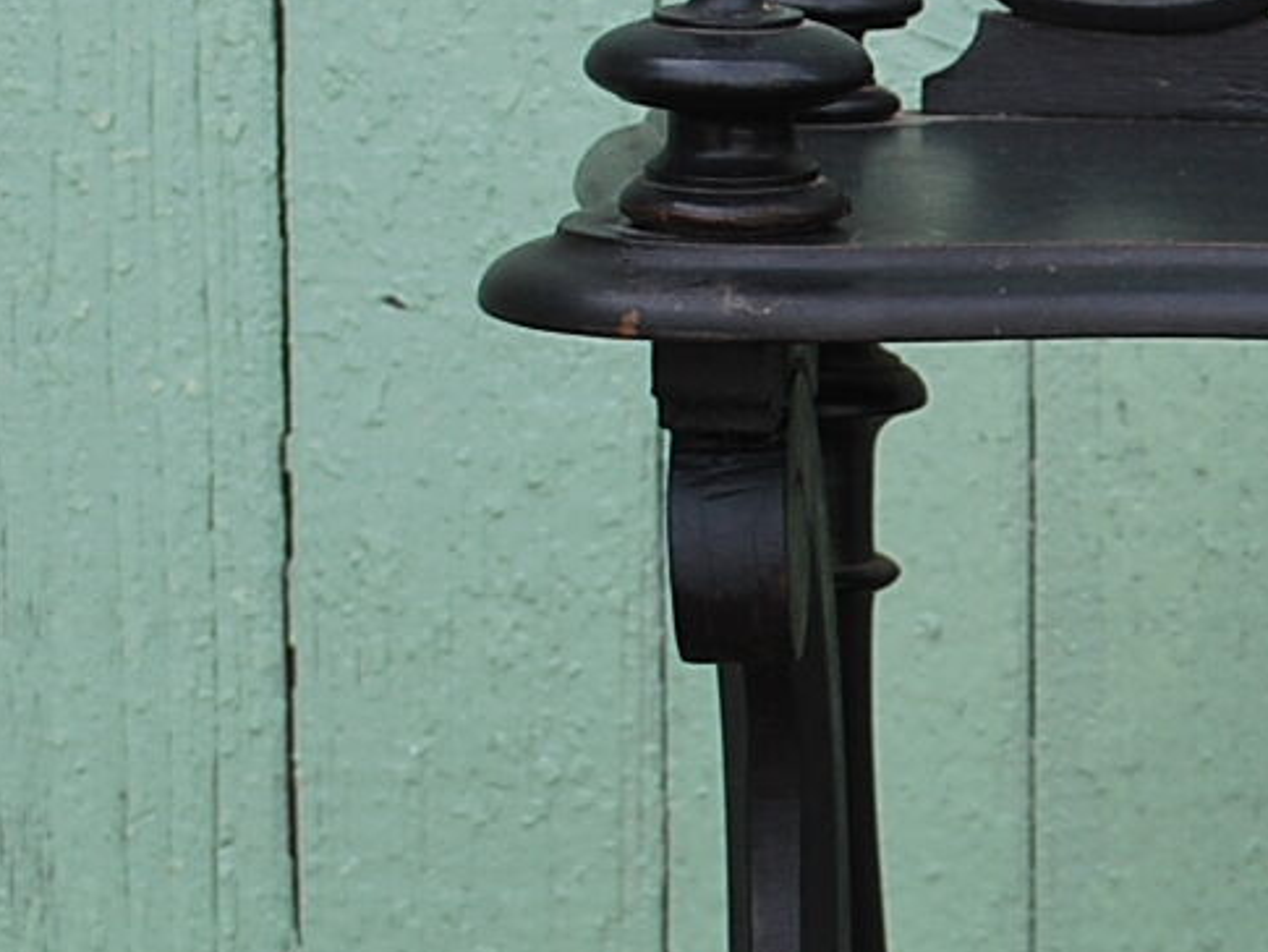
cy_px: 698
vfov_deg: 8.6
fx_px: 6339
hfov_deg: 10.8
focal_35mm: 173
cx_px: 2180
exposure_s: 1/125
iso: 100
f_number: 5.6
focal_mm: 30
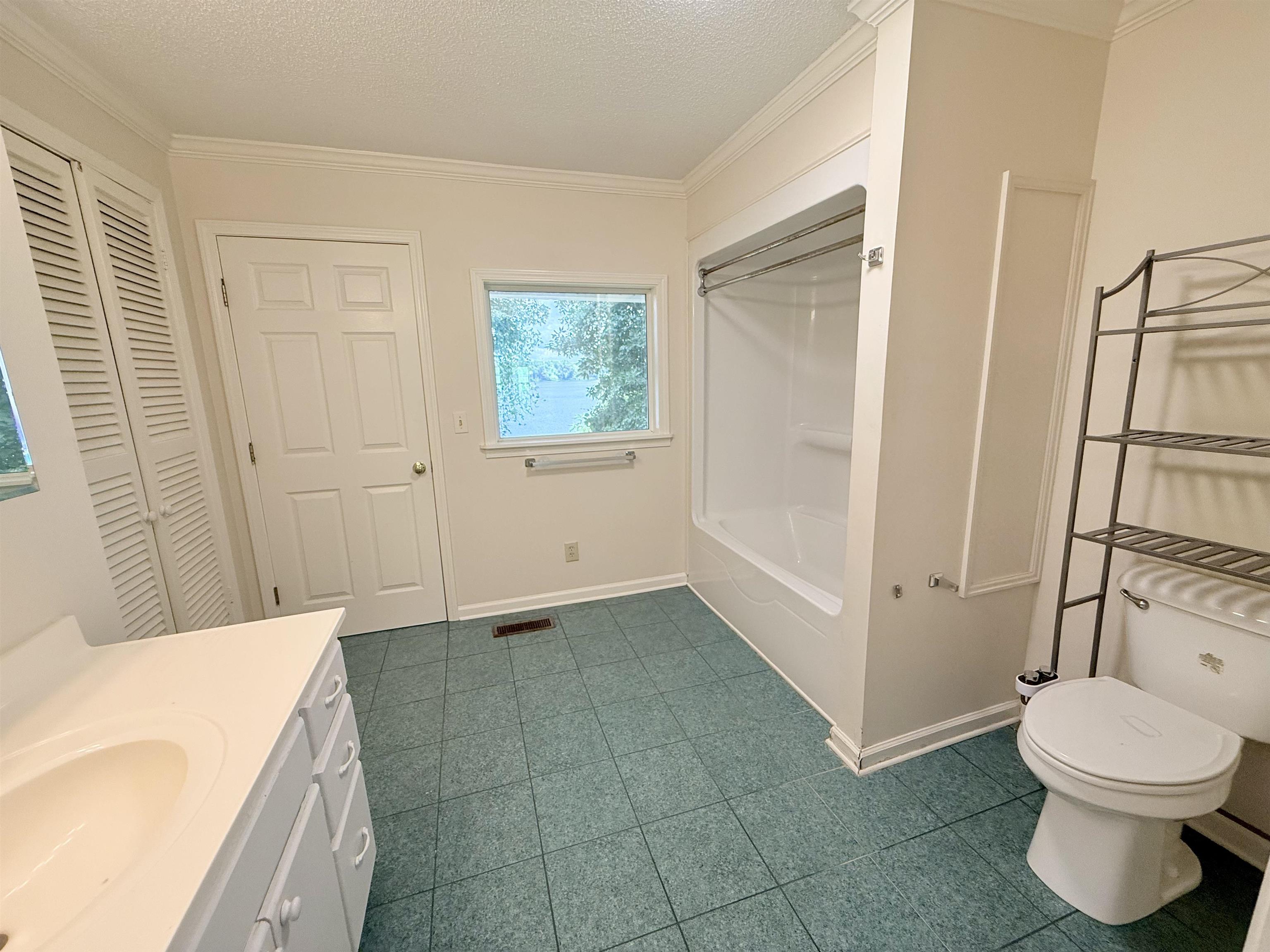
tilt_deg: -10.9
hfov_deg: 102.1
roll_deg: +0.4
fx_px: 514
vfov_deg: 85.7
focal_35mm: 14
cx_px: 635
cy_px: 476
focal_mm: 2.22
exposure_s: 1/120
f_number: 2.2
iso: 200
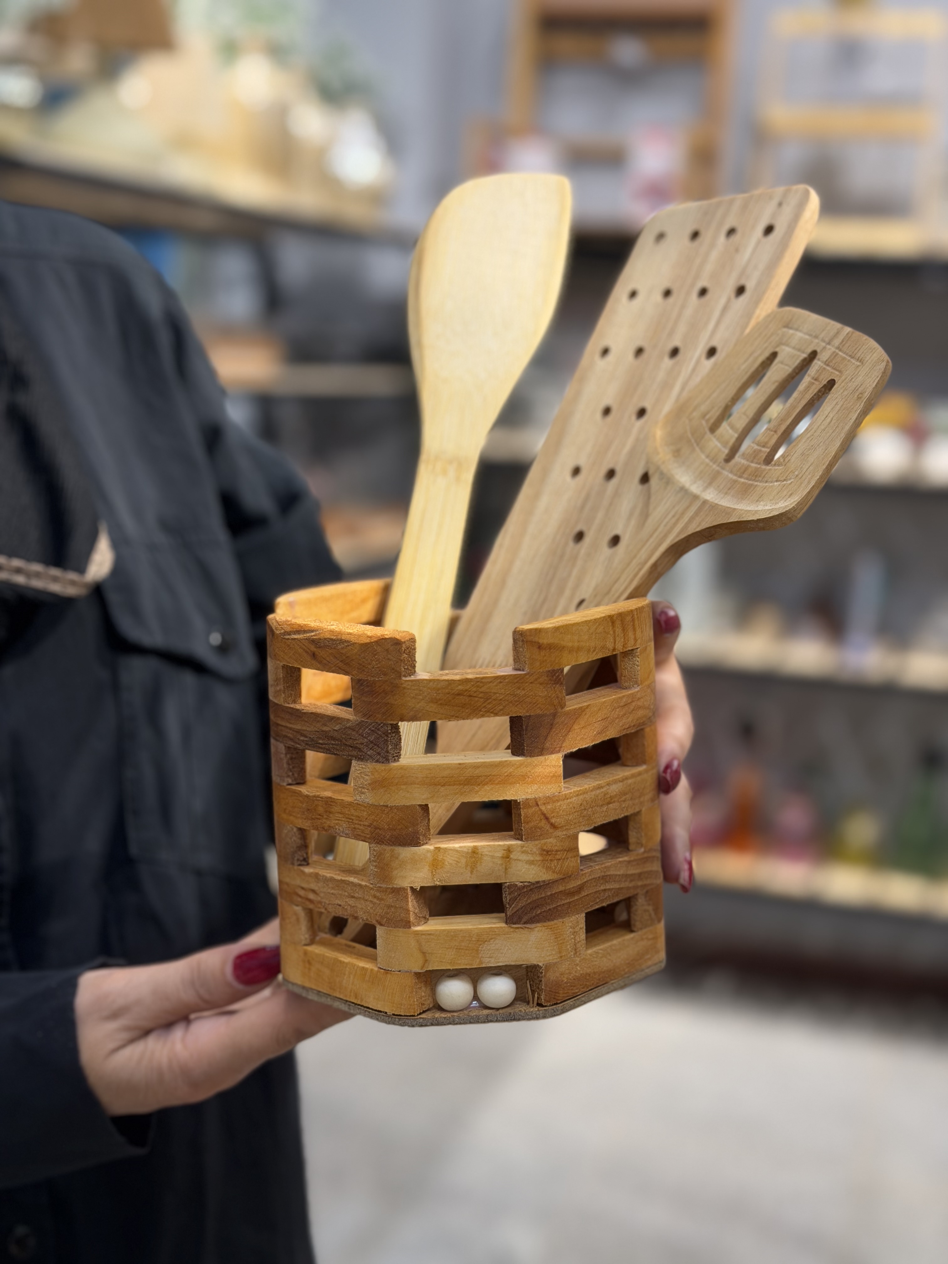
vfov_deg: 39.7
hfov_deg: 30.3
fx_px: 1753
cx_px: 474
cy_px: 632
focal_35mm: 48
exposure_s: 1/100
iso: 80
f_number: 1.78
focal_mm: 6.76
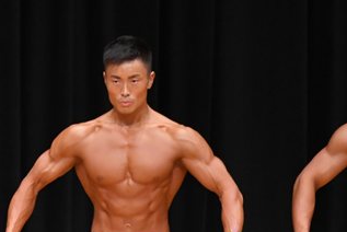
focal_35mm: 659
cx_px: -68
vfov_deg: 2.1
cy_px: 265
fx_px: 6358
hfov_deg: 3.1
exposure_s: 1/400
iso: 4000
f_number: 5.6
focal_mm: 180
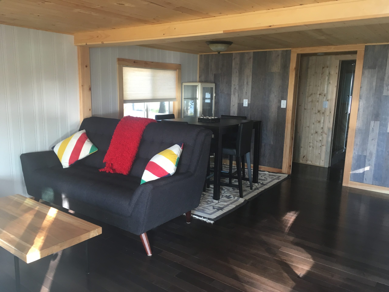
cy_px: 146
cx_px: 194
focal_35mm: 29
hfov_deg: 61.7
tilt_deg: -11.5
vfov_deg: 48.2
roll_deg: -0.9
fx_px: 326
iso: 64
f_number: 2.2
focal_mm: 4.15
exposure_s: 1/30
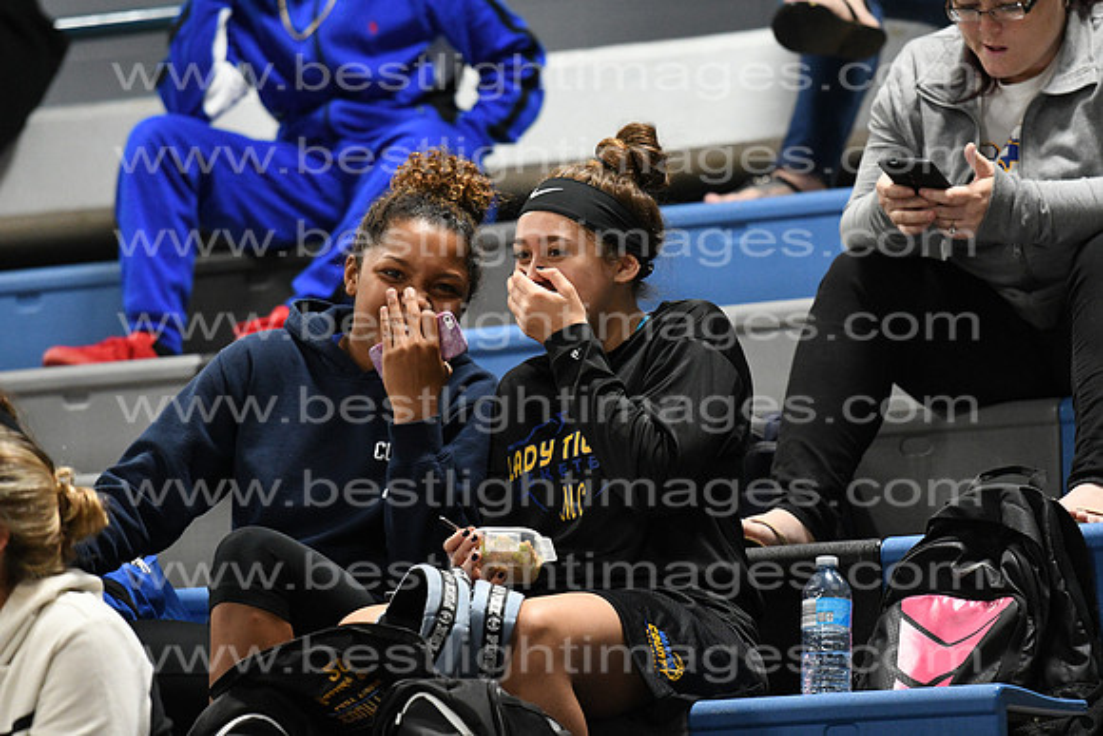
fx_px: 8504
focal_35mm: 278
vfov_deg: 5.0
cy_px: 368
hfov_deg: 7.4
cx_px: 552
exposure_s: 1/640
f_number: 3.5
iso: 5000
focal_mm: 185
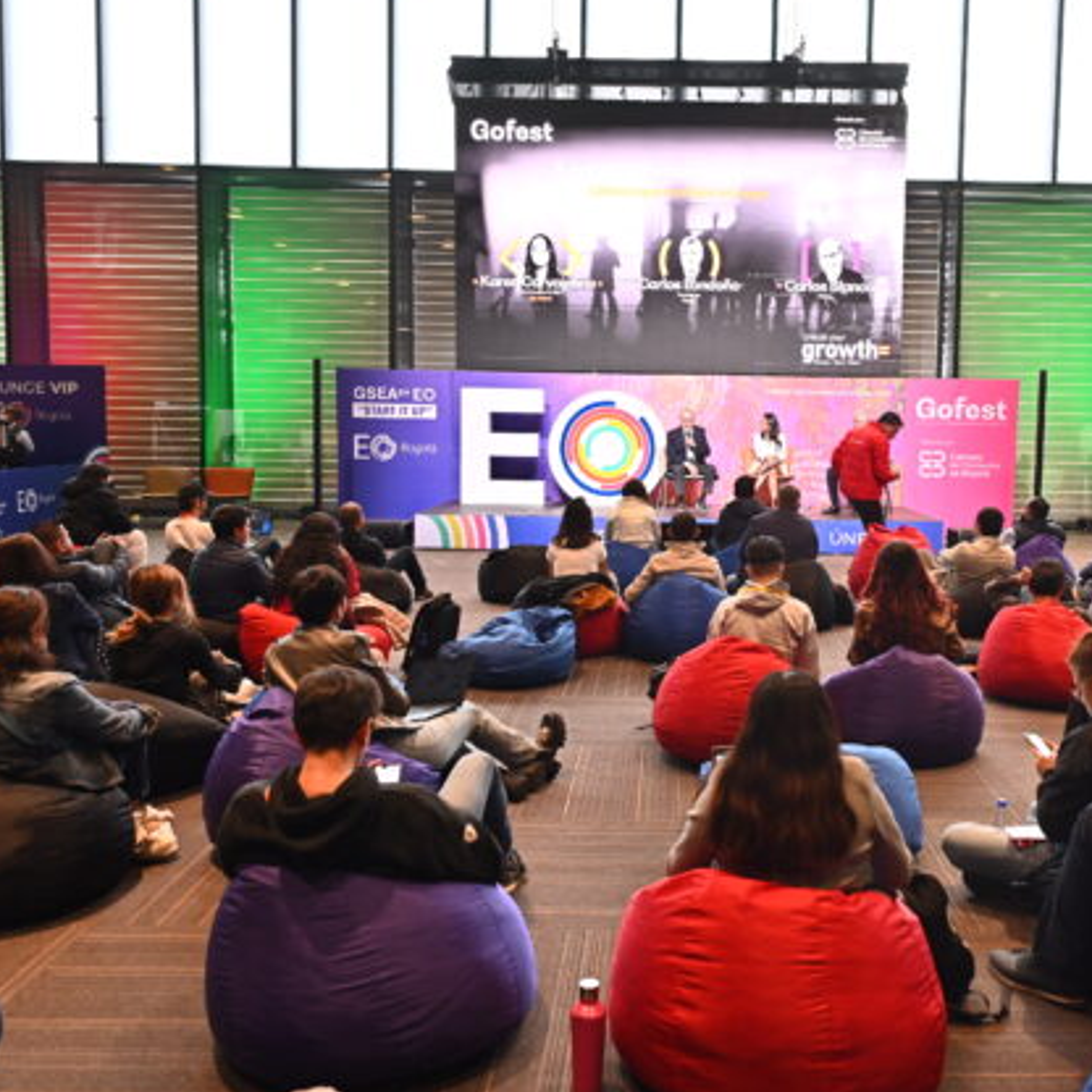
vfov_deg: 48.5
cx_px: 685
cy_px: 542
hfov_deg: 48.0
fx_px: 1213
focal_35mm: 34
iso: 400
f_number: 4
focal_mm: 26
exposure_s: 1/30
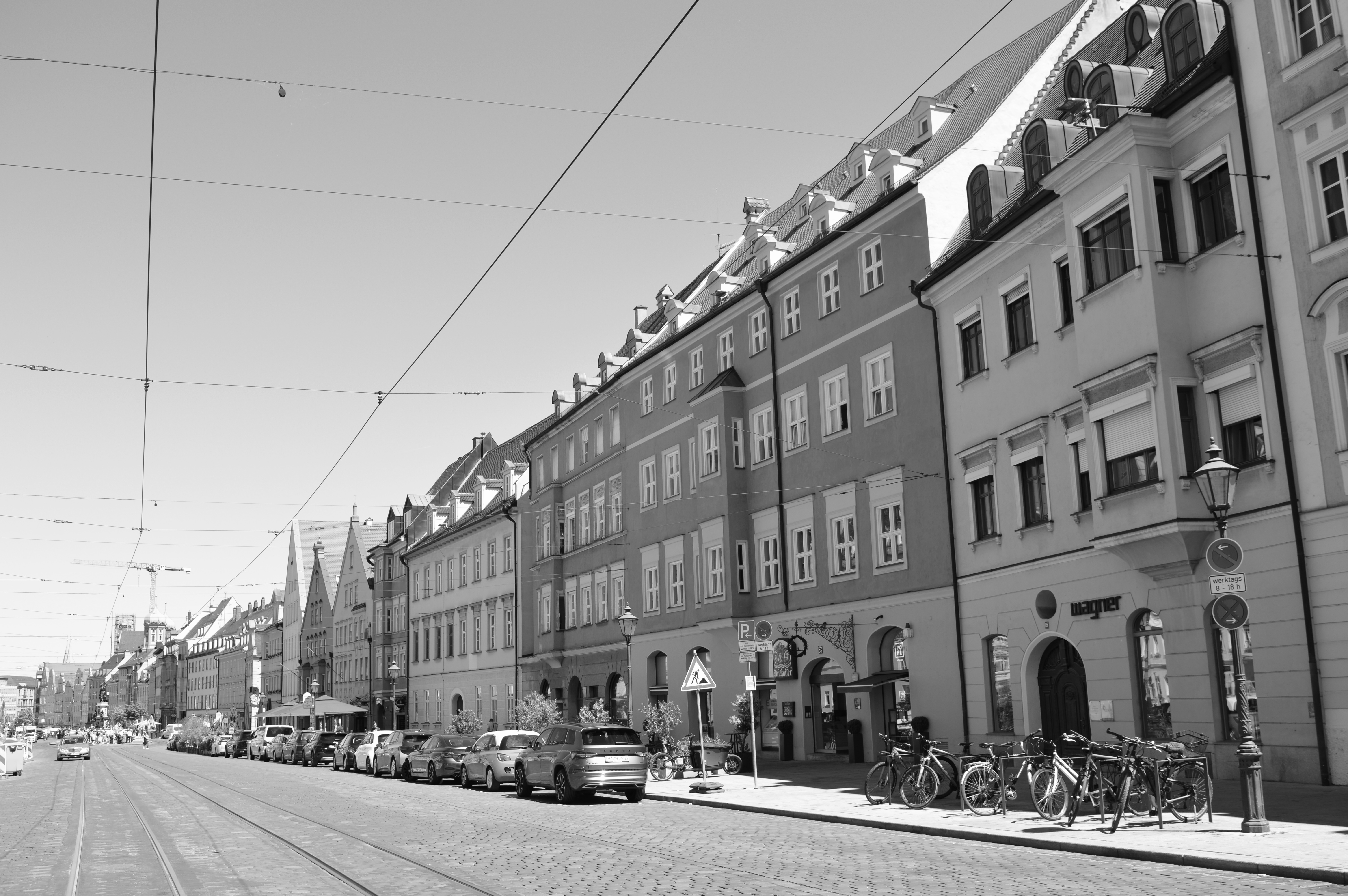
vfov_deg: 39.9
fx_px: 1235
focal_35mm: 33
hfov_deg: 57.3
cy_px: 448
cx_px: 674
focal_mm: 22
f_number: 7.1
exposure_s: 1/200
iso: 100
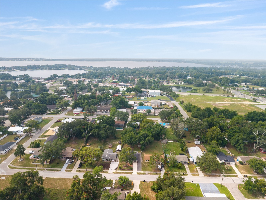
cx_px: 133
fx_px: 184
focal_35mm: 24
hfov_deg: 71.6
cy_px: 100
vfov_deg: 56.8
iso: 110
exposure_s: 1/60
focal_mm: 8.67
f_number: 1.8
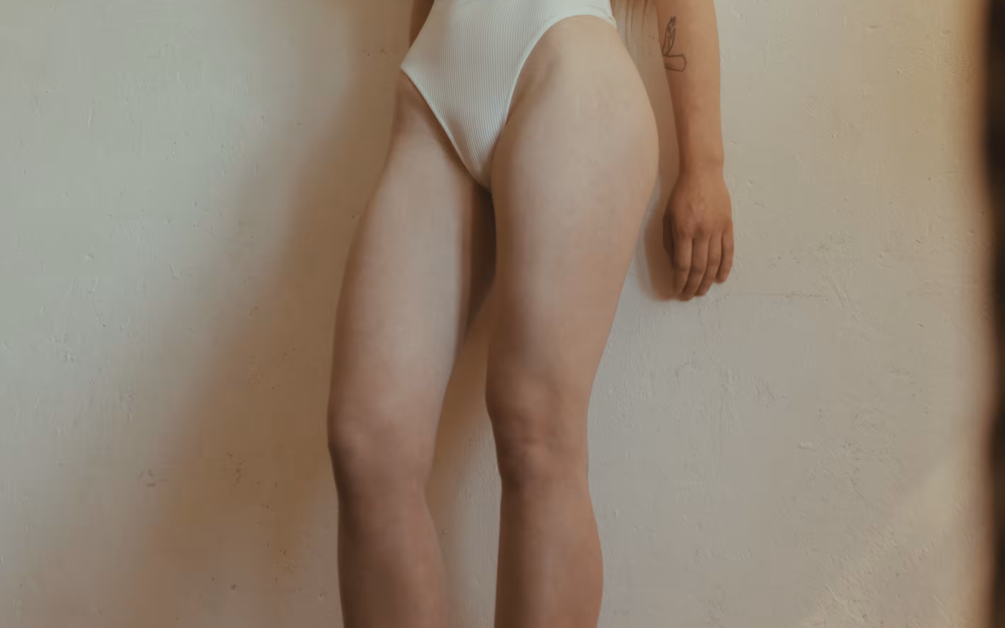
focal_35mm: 81
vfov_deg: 16.1
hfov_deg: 25.6
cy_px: 242
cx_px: 504
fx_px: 2212
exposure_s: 1/160
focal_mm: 35
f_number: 1.4
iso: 320
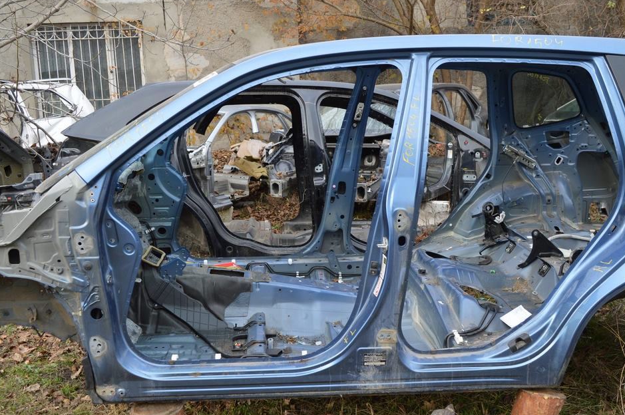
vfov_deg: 36.8
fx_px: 624
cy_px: 210
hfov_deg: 53.2
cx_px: 304
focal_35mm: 36
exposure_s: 1/125
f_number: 5.6
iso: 250
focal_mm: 22
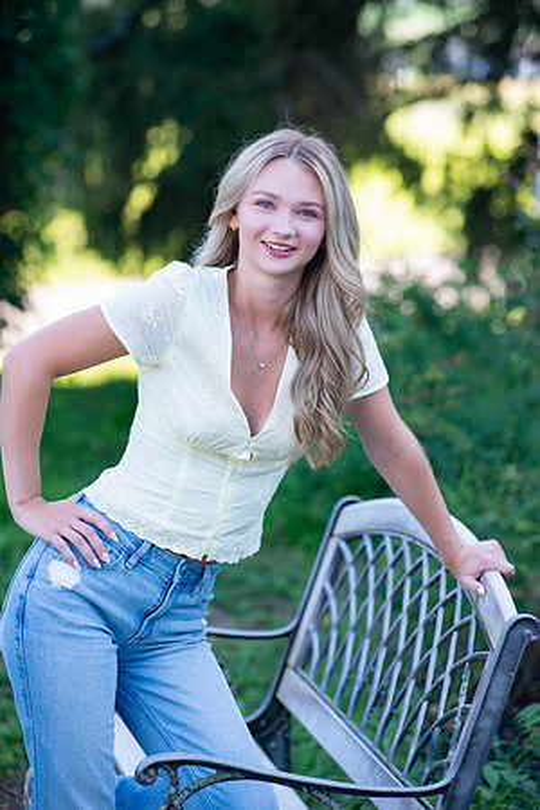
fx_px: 2700
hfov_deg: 11.4
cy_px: 405
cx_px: 270
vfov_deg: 17.1
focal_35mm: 120
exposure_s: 1/125
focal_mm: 120
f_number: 4
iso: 160
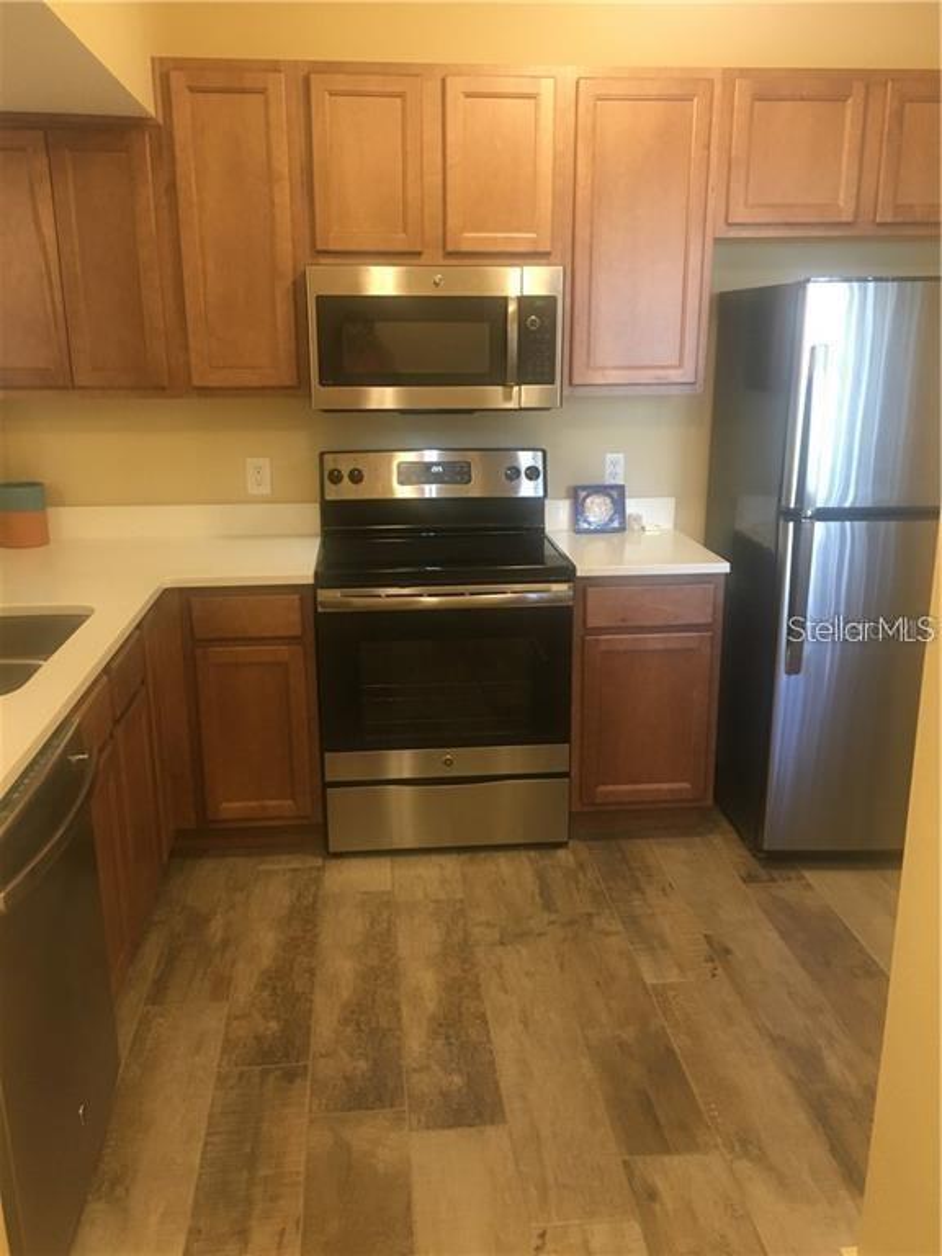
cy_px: 628
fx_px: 1052
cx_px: 471
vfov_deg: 61.7
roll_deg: -0.4
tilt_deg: -15.8
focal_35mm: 29
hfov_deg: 48.2
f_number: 2.2
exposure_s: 1/30
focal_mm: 4.15
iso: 160
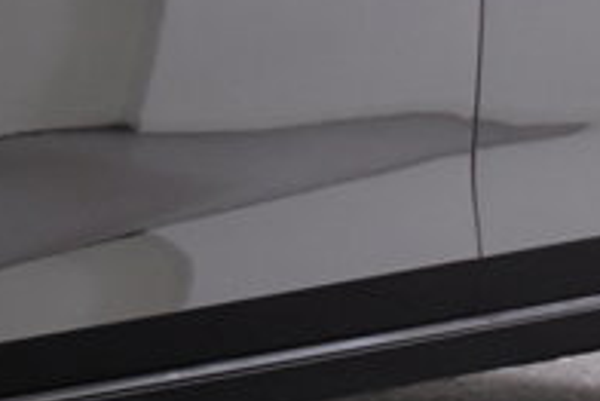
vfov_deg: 7.3
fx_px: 3136
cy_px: -2
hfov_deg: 10.3
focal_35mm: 188
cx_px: -462
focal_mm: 24
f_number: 3.2
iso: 1600
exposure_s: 1/40
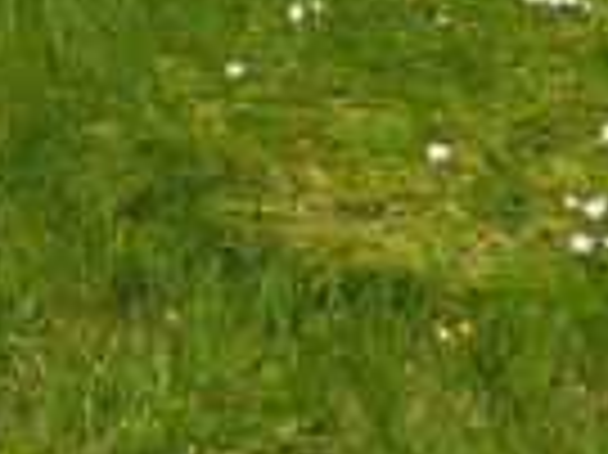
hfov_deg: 16.8
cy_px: -643
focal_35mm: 114
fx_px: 2001
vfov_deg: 10.9
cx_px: -38
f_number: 6
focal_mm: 4
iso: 125
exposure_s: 1/500
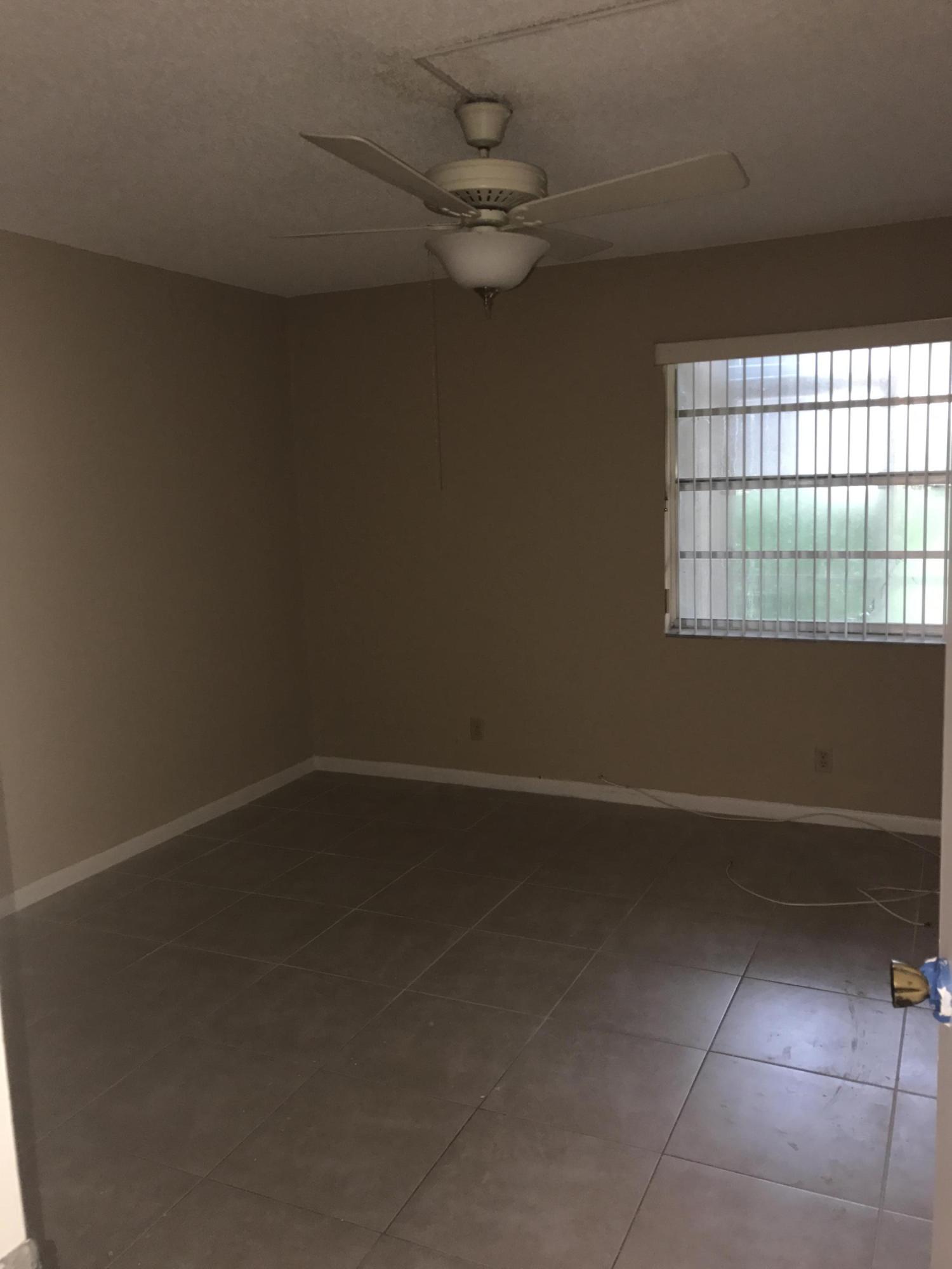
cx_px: 476
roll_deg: +2.6
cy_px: 634
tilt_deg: -8.4
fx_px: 1027
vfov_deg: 63.4
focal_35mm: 28
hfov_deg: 49.7
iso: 64
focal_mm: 3.99
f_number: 1.8
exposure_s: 1/20
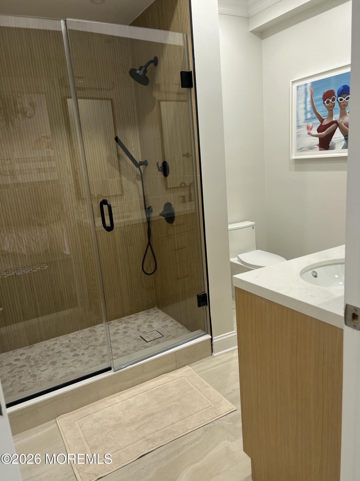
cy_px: 240
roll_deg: +4.5
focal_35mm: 26
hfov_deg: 53.1
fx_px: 361
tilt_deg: -12.4
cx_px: 180
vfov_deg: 67.3
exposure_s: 1/60
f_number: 1.5
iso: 64
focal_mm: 5.7
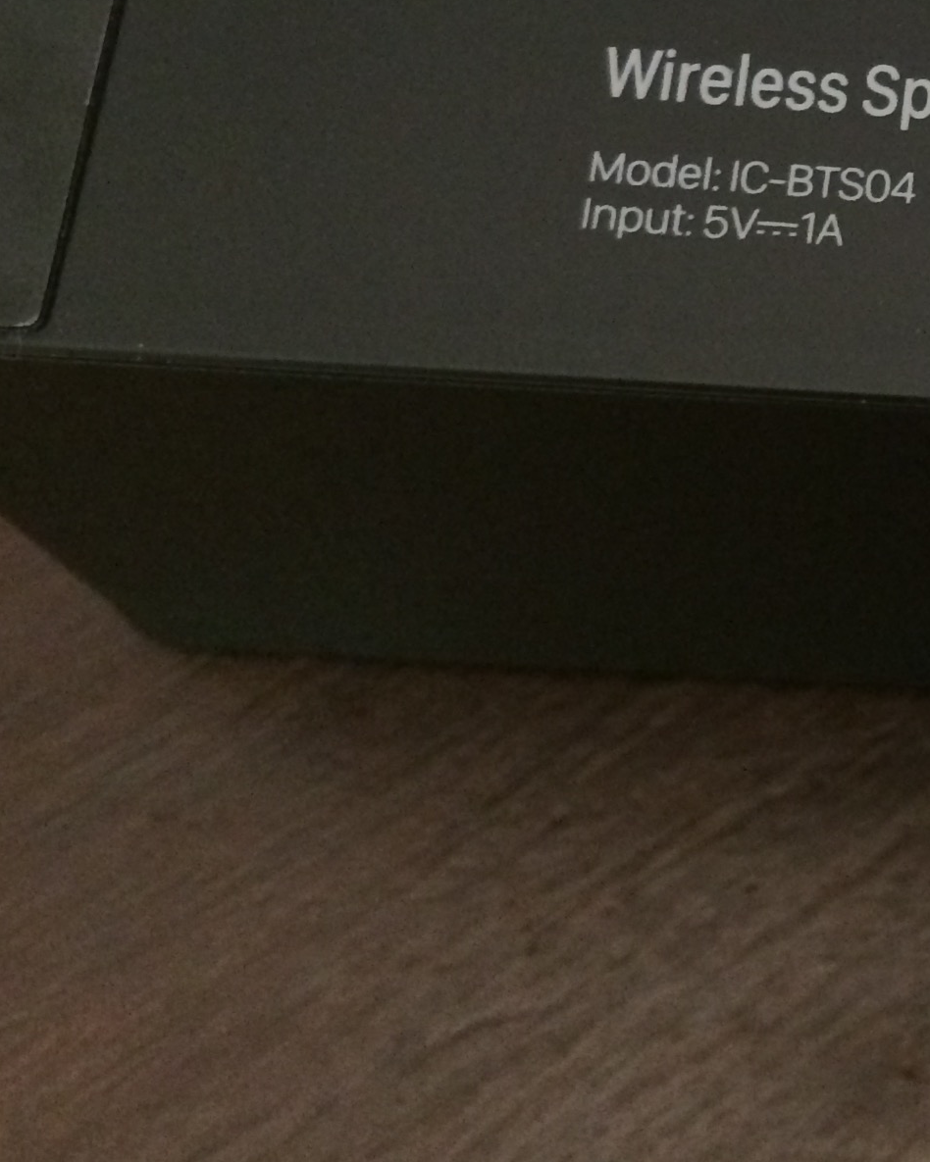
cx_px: 1238
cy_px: 142
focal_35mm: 78
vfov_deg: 23.8
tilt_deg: -63.6
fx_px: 2684
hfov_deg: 18.2
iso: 400
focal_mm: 4.15
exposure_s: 1/17
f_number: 2.2
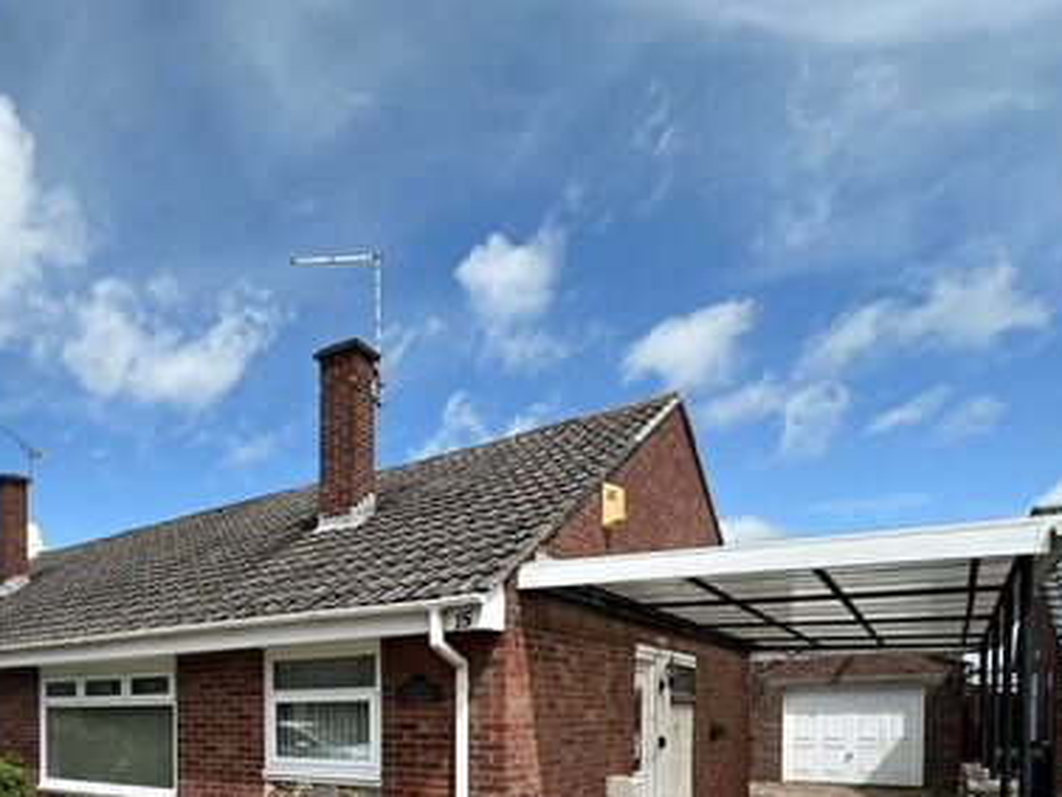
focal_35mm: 26
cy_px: 736
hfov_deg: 61.1
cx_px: 194
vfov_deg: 47.1
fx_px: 798
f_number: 2.2
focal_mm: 2.22
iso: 40
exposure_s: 1/2053
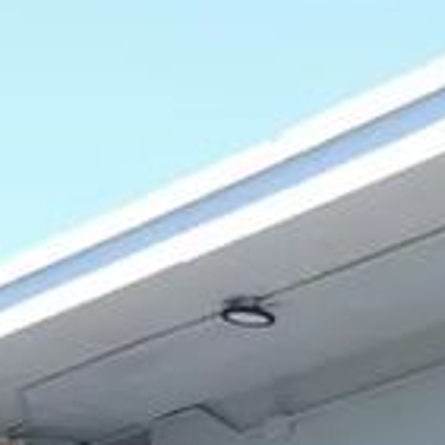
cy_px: 1232
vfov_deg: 7.4
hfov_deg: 8.1
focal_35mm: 214
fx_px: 3112
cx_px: -3
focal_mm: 7.1
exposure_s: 1/320
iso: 80
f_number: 3.3
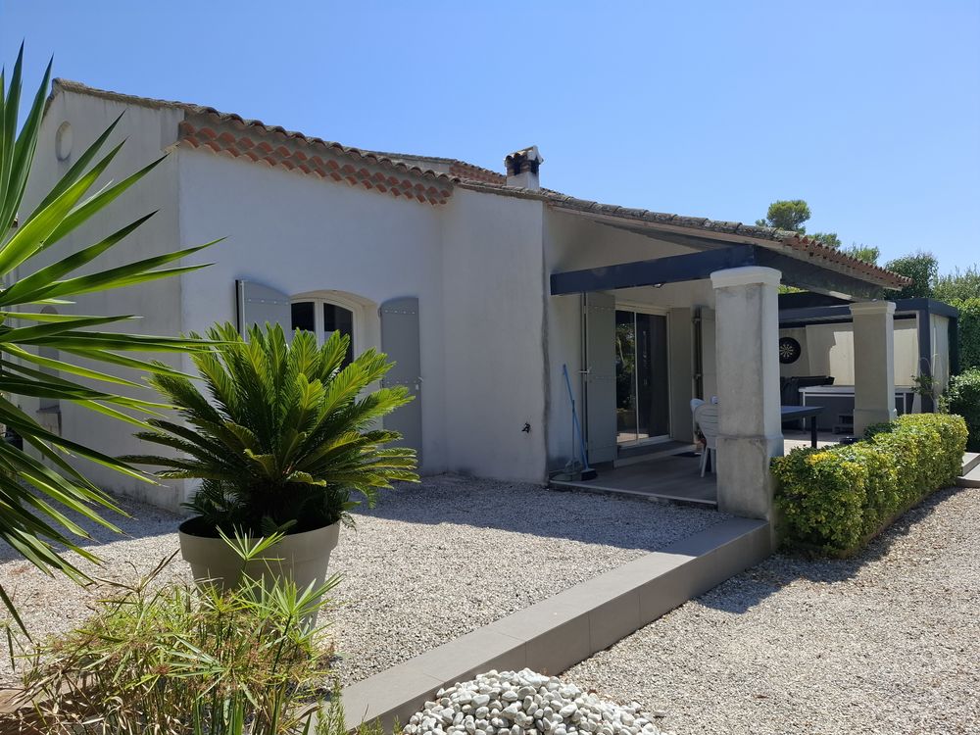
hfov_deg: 73.9
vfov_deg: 58.9
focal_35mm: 23
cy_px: 368
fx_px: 651
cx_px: 490
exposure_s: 1/2262
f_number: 1.8
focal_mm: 5.54
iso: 50
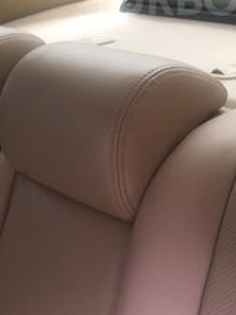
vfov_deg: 27.7
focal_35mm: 66
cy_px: -1
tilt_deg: -12.0
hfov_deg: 21.8
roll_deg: +5.9
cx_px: 200
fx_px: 601
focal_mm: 4.15
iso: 50
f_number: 2.2
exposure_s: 1/33
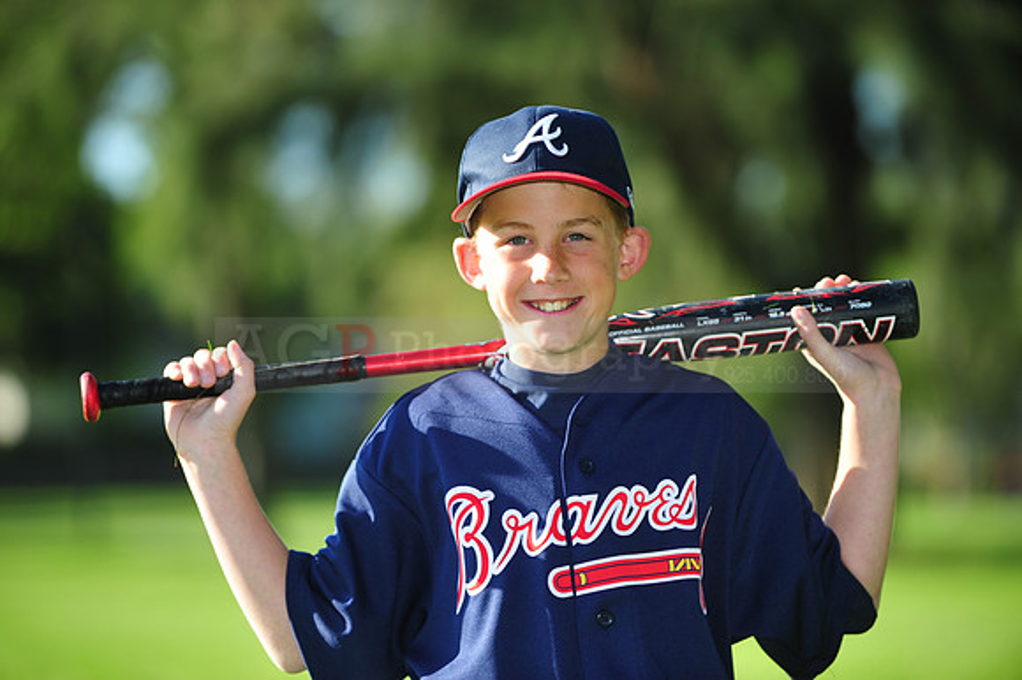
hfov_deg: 12.5
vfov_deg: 8.3
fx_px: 4681
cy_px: 340
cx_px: 511
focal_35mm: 165
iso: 200
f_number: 4
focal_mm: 165
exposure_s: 1/640
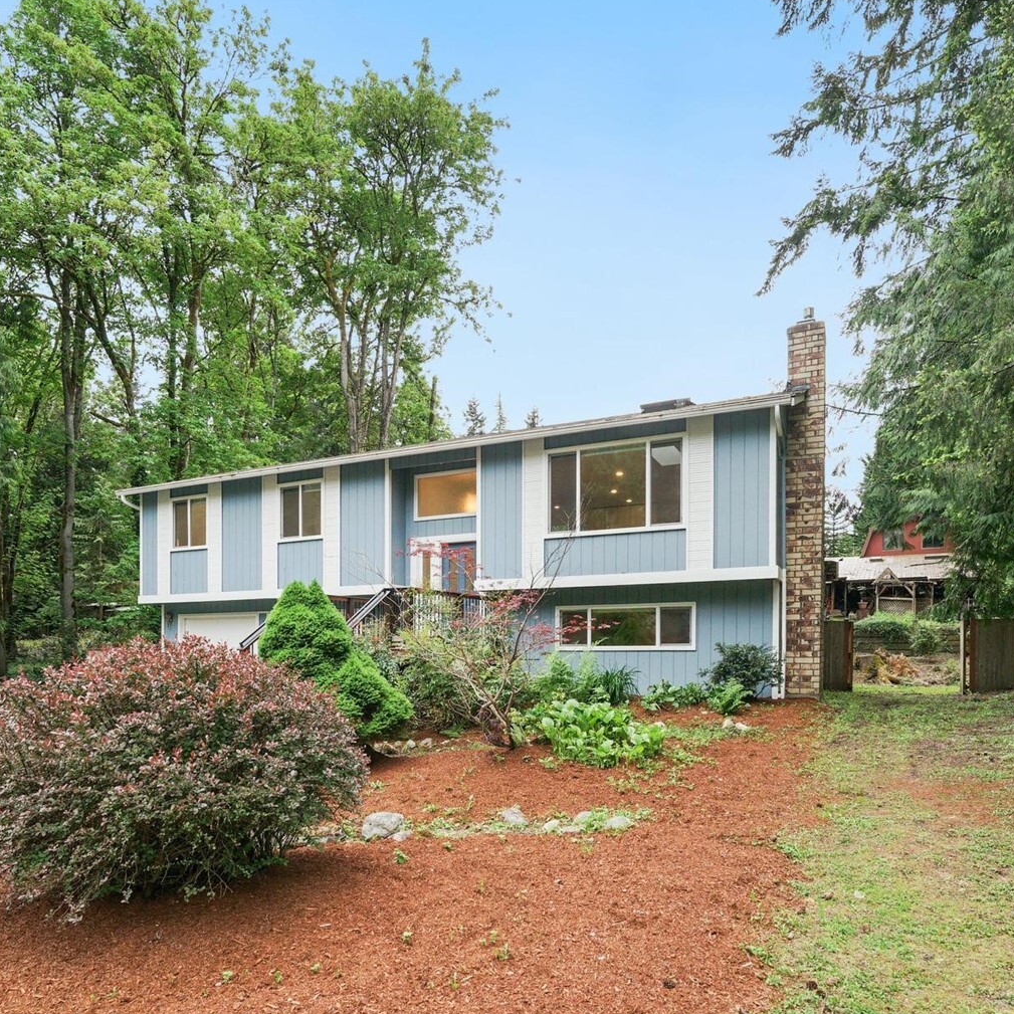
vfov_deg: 74.8
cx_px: 481
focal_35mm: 20
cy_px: 493
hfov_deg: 74.8
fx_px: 663
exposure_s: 1/80
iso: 400
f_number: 8
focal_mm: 14
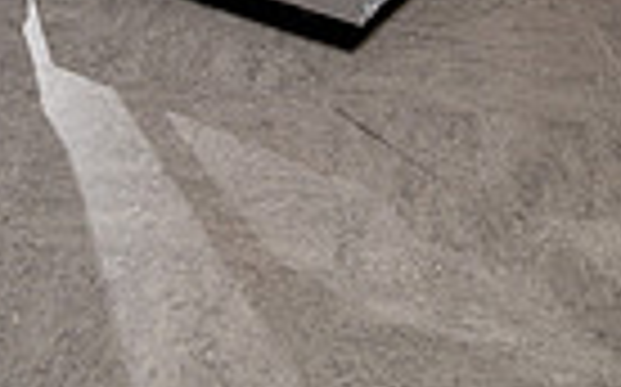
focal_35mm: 80
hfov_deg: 25.5
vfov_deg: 12.2
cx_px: 144
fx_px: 1353
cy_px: -603
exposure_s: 1/250
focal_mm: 24
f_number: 6.3
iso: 500
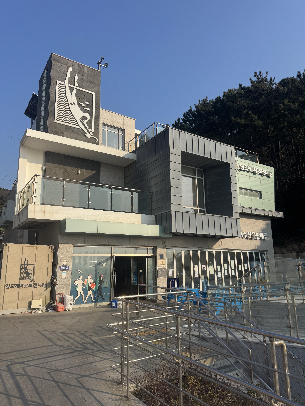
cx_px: 152
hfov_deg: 56.8
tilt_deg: +13.8
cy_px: 203
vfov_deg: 71.6
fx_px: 282
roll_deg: +0.1
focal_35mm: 24
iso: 80
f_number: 1.78
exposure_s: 1/4608
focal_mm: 6.76
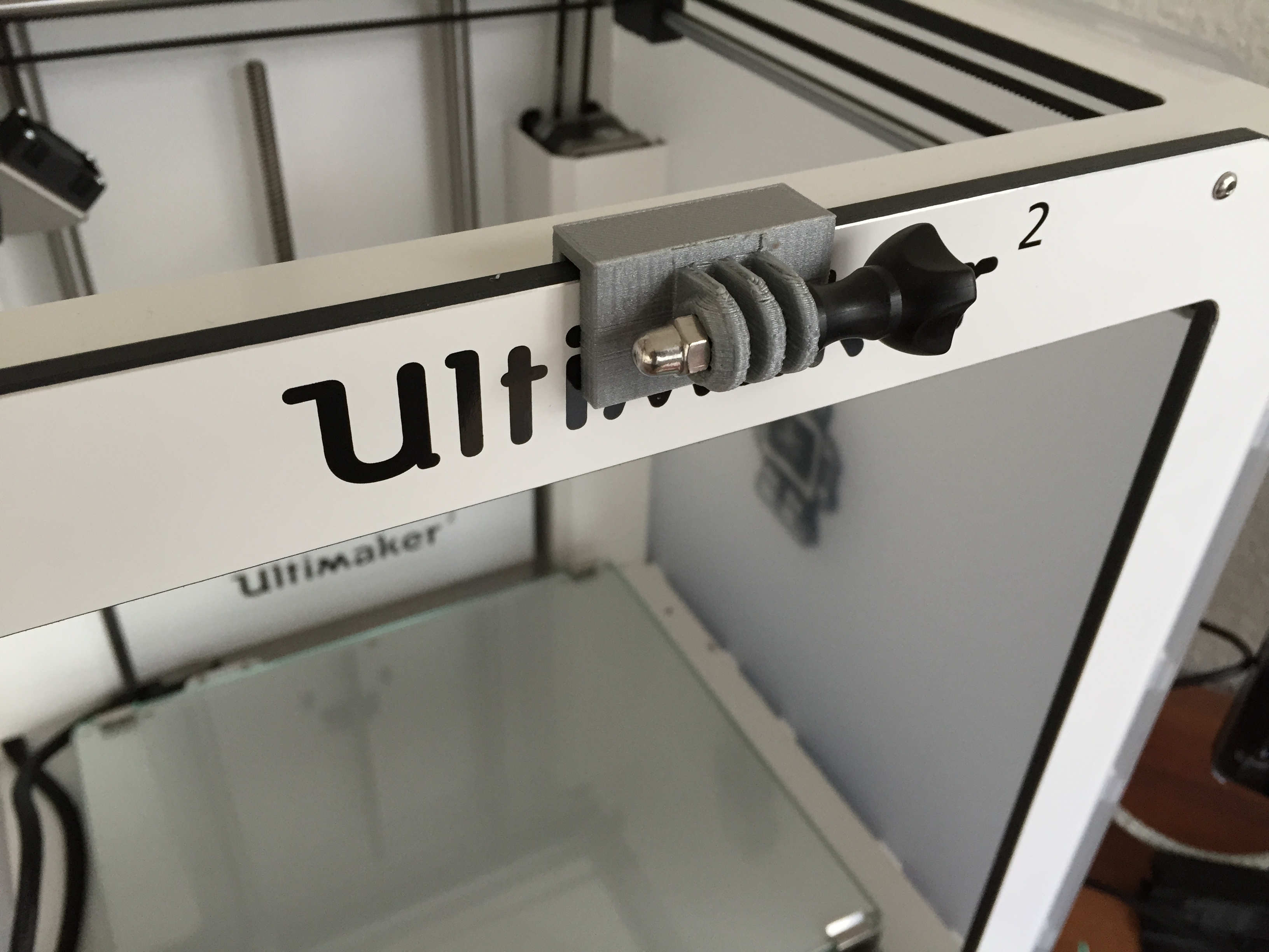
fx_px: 1063
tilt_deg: -35.6
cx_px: 634
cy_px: 476
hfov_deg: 61.7
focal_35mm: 29
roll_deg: -3.2
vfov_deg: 48.2
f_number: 2.2
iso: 100
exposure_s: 1/30
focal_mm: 4.15
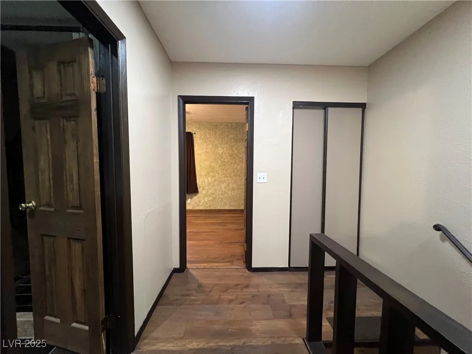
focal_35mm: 13
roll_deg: -0.9
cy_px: 177
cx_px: 236
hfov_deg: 106.2
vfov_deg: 89.9
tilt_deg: -3.6
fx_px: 177
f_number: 1.8
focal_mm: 1.57
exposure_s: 1/60
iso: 500
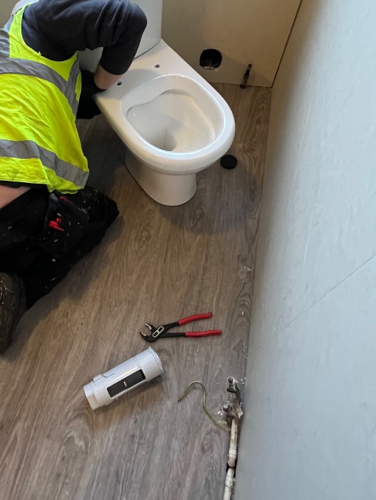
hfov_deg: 56.7
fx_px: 333
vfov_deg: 73.0
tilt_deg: -55.6
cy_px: 196
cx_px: 106
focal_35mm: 23
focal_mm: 1.57
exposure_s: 1/50
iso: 640
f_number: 1.8
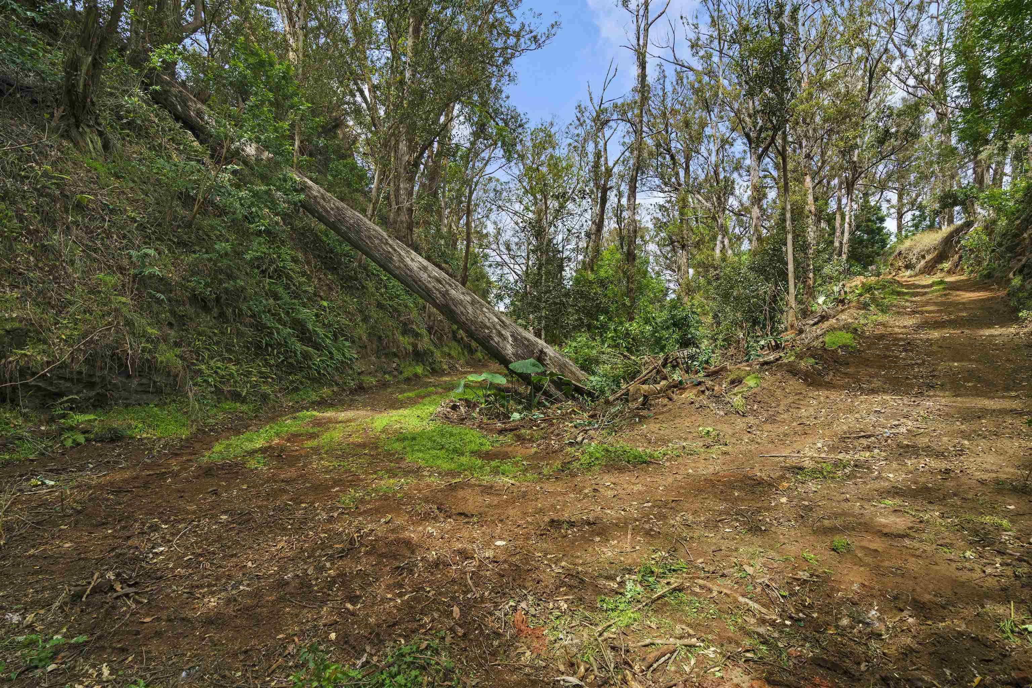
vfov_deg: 73.7
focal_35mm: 16
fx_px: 459
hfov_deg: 96.7
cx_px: 516
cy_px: 344
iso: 160
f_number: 8
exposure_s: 1/100
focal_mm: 16
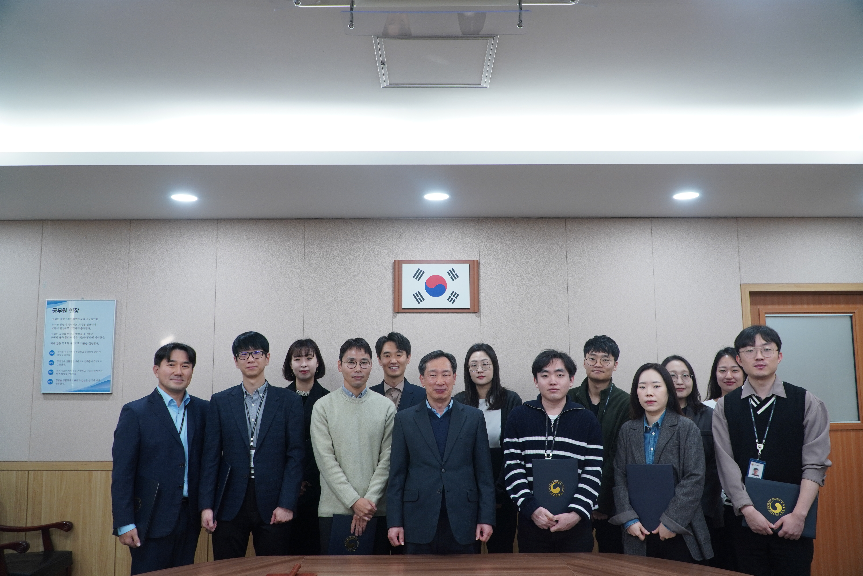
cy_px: 288
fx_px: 647
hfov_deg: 67.4
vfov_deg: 47.9
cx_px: 432
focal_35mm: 27
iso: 320
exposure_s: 1/30
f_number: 5
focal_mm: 18
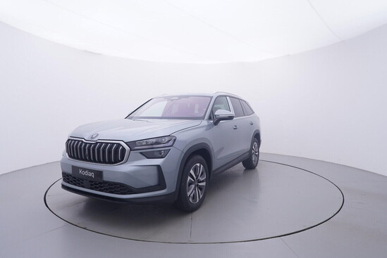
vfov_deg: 56.2
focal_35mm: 22
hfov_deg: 77.3
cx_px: 194
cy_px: 129
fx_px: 242
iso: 200
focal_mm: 15
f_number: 5
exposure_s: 1/80
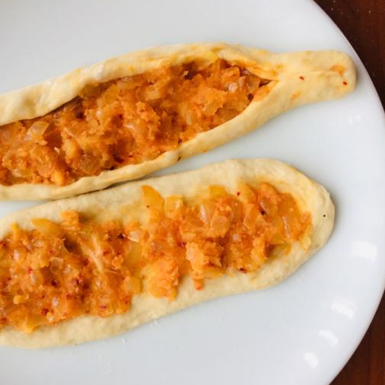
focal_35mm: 35
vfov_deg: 47.2
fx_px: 440
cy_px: 195
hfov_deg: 46.8
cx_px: 142
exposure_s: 1/33
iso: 100
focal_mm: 4.15
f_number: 2.2
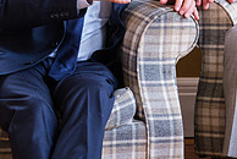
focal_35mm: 225
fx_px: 1483
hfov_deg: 9.1
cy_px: -28
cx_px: 243
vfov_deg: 6.1
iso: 500
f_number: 2.8
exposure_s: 1/160
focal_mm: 38.8
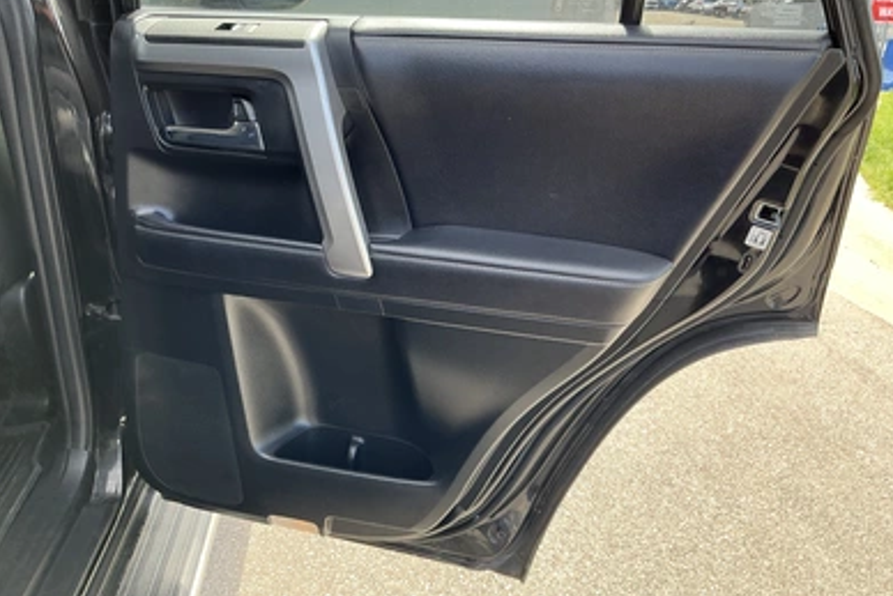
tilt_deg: -16.9
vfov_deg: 43.6
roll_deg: -0.5
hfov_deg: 61.9
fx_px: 744
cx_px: 458
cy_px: 272
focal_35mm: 30
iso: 20
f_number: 1.8
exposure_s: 1/122
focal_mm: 3
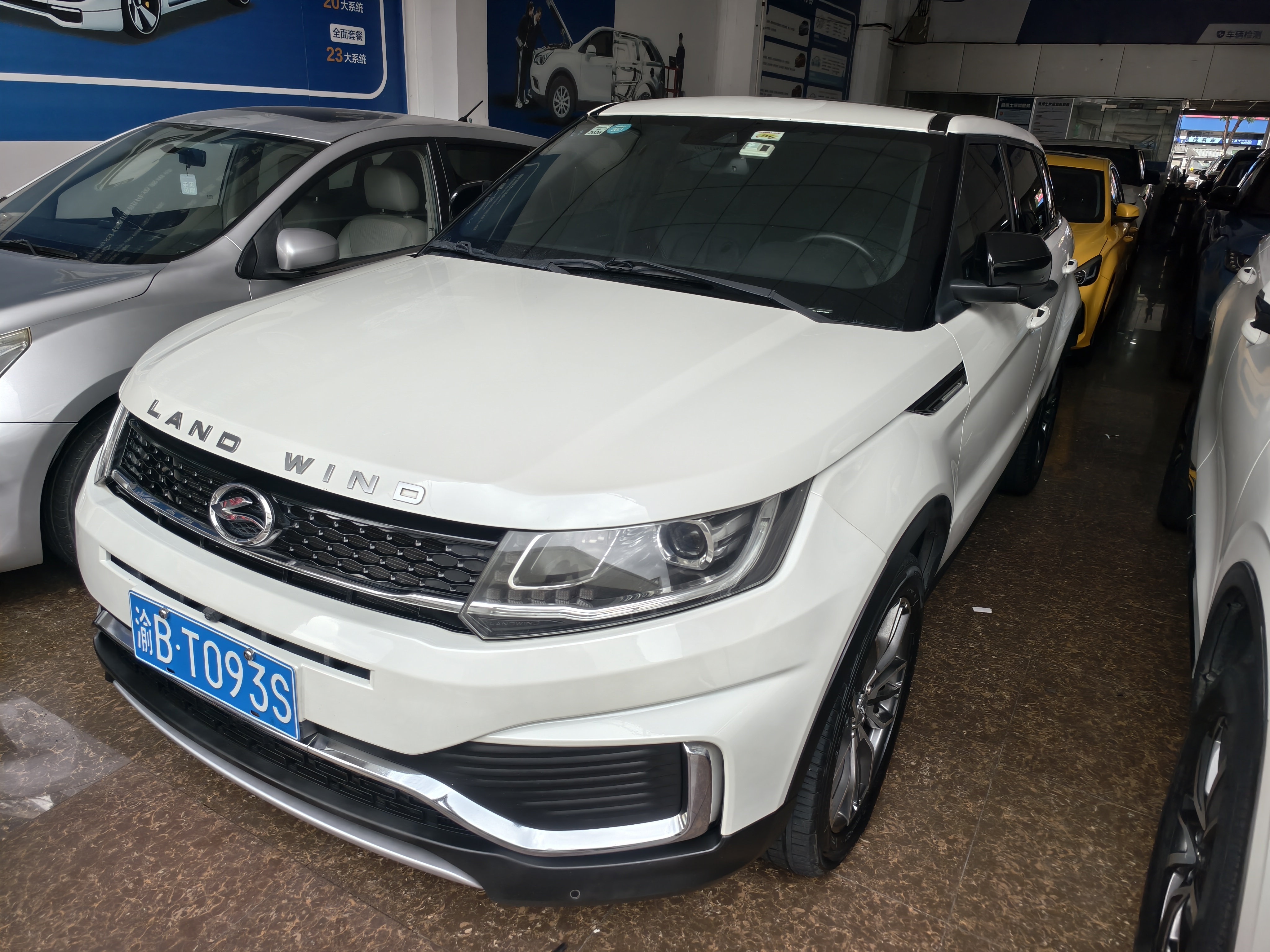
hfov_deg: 73.9
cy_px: 476
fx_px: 844
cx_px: 635
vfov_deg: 58.9
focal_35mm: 23
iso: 72
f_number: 1.57
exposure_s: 1/303
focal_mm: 5.6
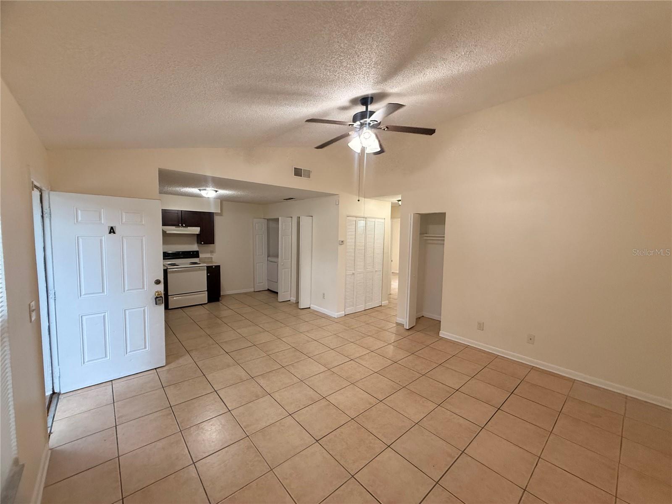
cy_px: 252
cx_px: 336
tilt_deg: -2.3
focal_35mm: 14
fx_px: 272
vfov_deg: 85.7
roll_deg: -0.3
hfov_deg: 102.1
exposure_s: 1/120
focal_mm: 2.22
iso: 500
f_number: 2.2
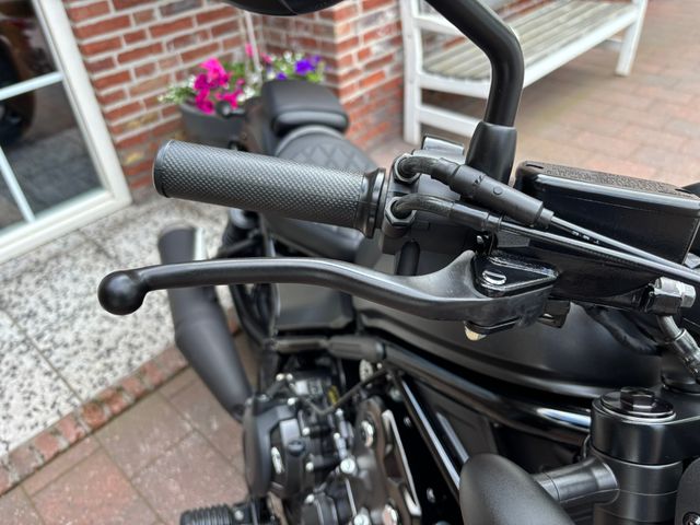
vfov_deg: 53.1
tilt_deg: -37.1
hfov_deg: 67.3
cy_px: 262
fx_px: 526
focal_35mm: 26
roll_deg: +4.2
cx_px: 350
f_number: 1.6
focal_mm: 5.96
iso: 40
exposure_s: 1/121
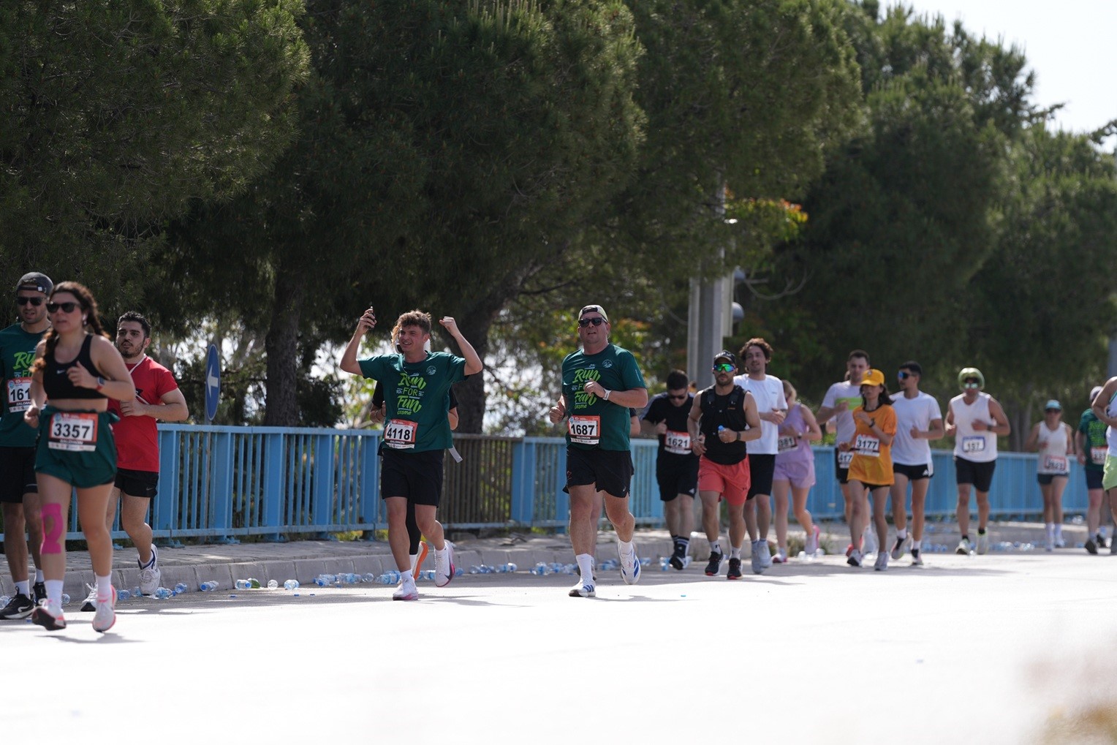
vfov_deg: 6.9
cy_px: 372
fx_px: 6206
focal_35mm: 200
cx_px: 558
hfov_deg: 10.3
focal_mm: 200
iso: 200
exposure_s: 1/2000
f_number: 2.8
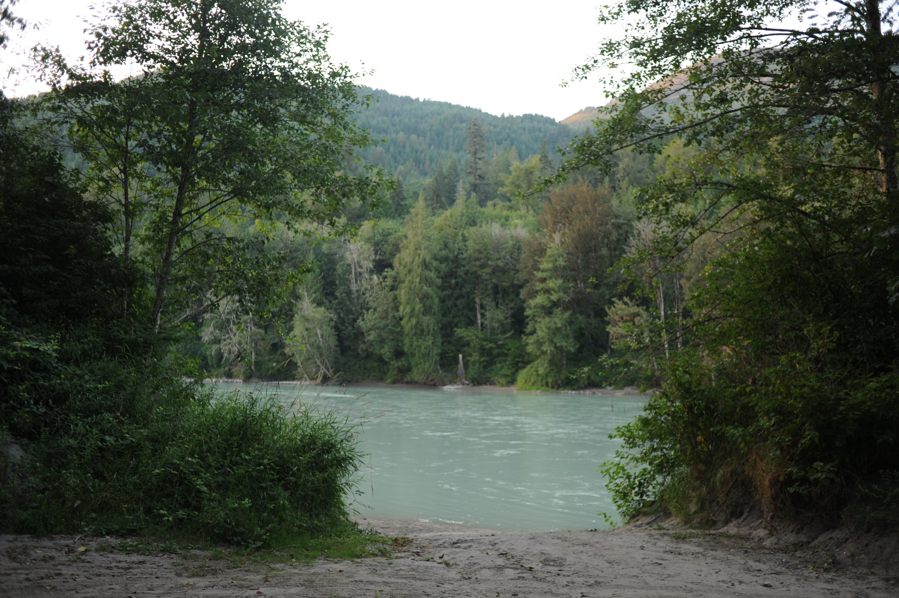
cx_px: 450
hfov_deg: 54.5
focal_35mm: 35
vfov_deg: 37.8
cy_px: 299
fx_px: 873
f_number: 2.8
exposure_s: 1/60
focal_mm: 35
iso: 200
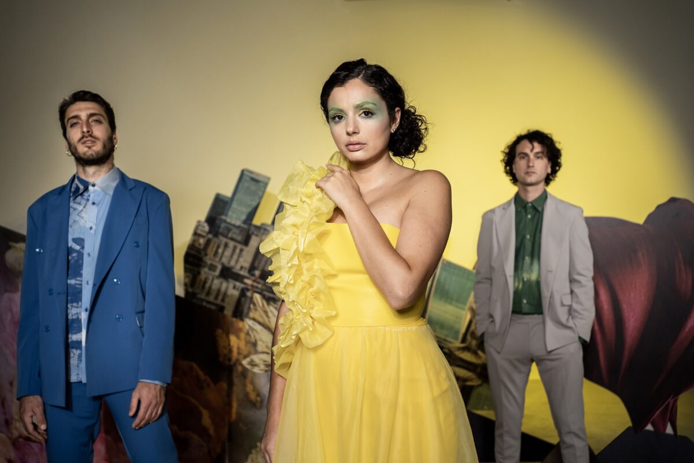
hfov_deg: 54.4
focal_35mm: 35
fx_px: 675
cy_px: 232
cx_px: 347
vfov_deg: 37.9
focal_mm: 35
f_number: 3.5
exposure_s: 1/320
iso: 1000
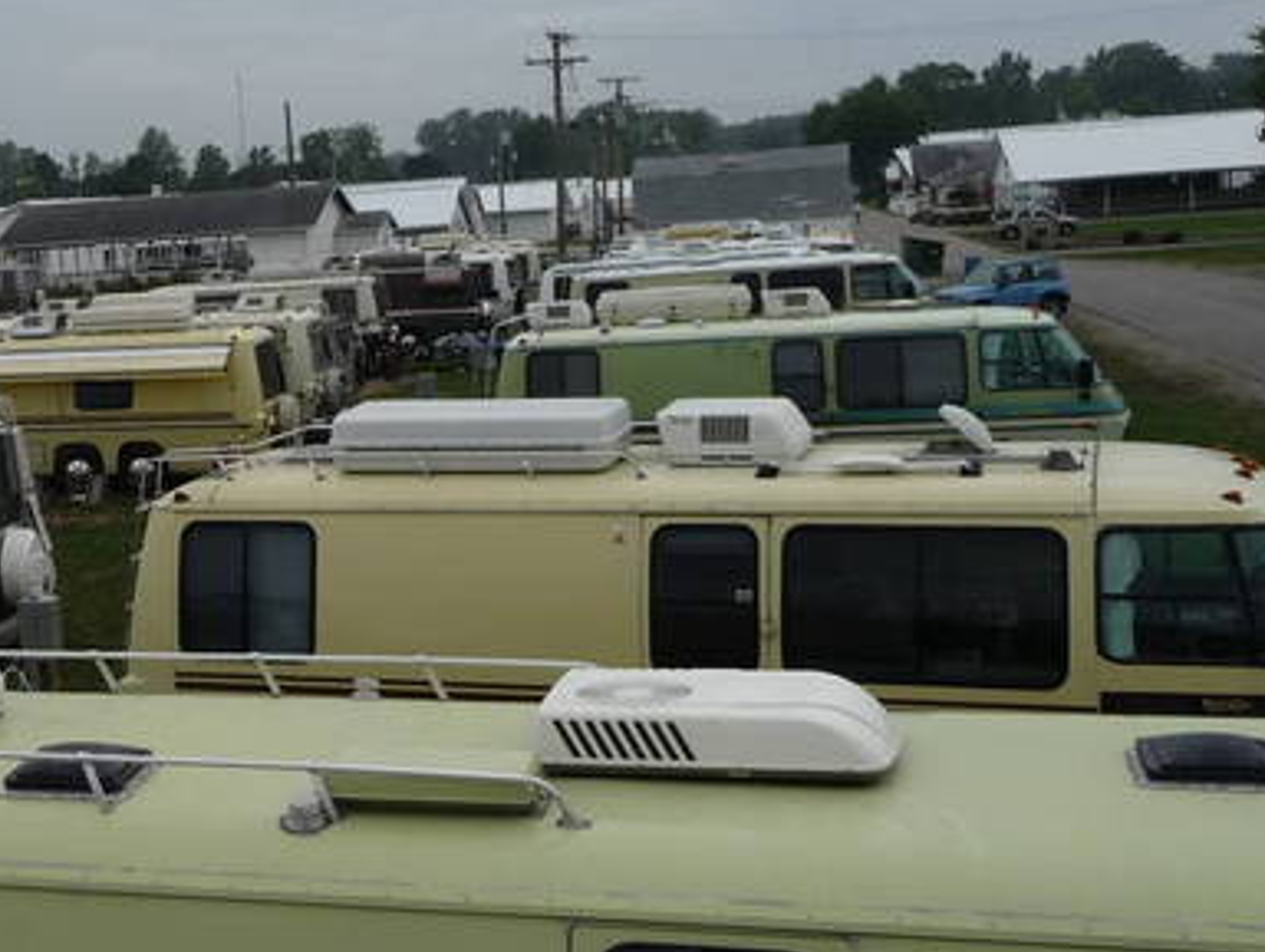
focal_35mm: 59
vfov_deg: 24.8
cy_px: 408
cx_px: 138
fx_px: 2159
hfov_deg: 31.2
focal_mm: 4.7
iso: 100
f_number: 3.3
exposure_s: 1/1000
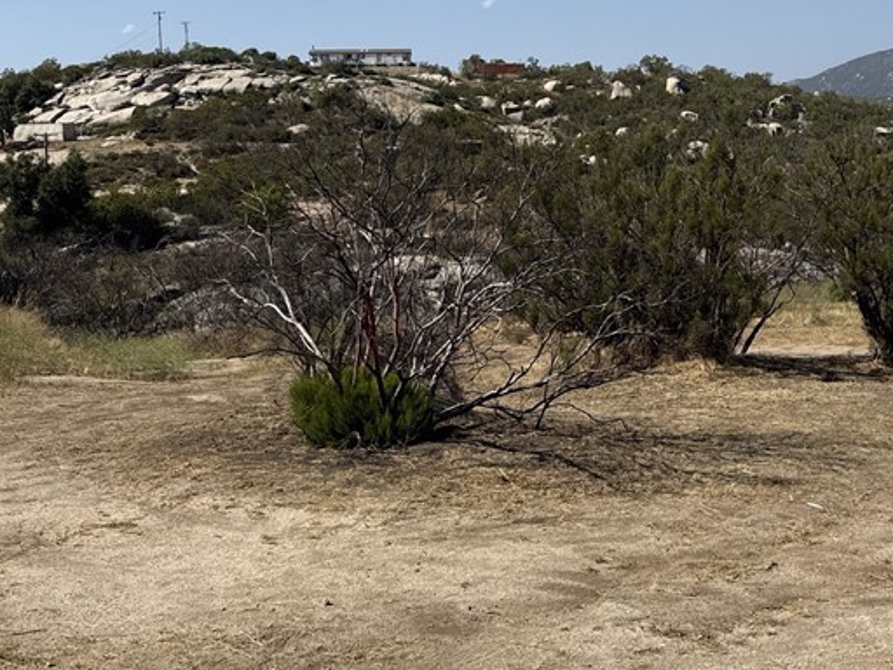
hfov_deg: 38.7
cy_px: 134
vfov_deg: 29.6
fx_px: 1238
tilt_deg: +1.8
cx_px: 661
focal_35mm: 48
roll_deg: +0.6
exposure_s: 1/6173
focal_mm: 6.76
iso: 80
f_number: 1.78
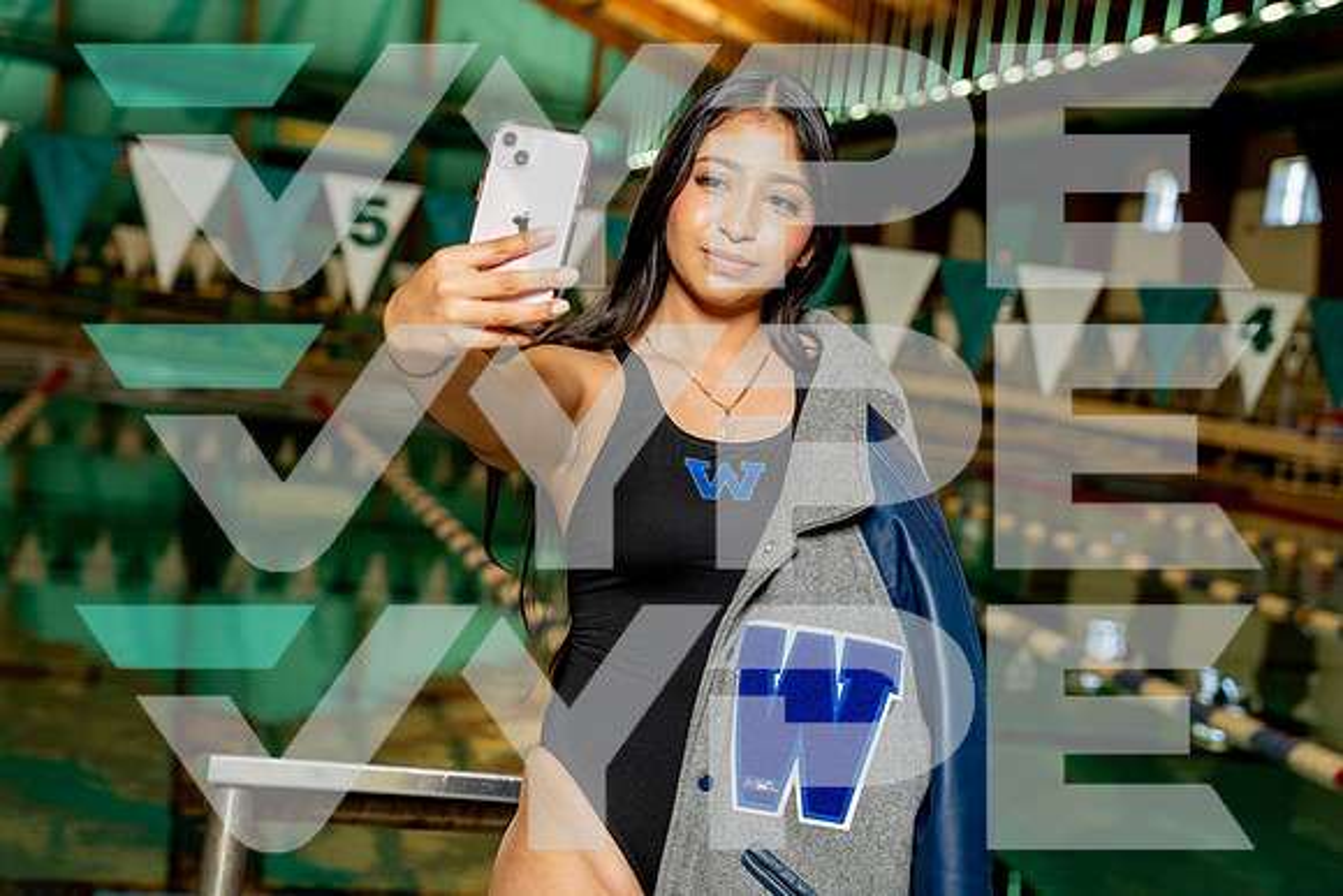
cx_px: 672
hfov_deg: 33.4
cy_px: 448
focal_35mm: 60
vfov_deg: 22.6
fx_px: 2239
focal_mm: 60
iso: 1600
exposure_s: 1/250
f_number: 4
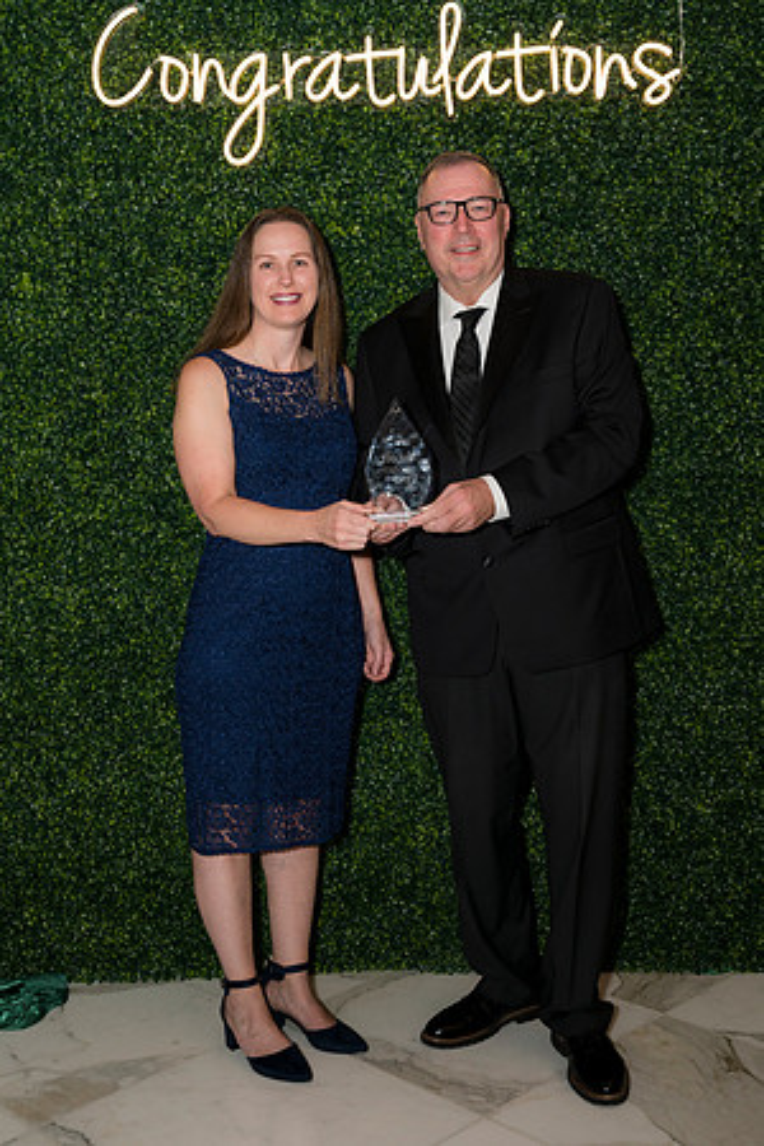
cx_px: 382
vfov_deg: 45.4
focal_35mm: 43
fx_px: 1369
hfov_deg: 31.2
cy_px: 573
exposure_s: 1/160
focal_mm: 43
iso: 400
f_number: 5
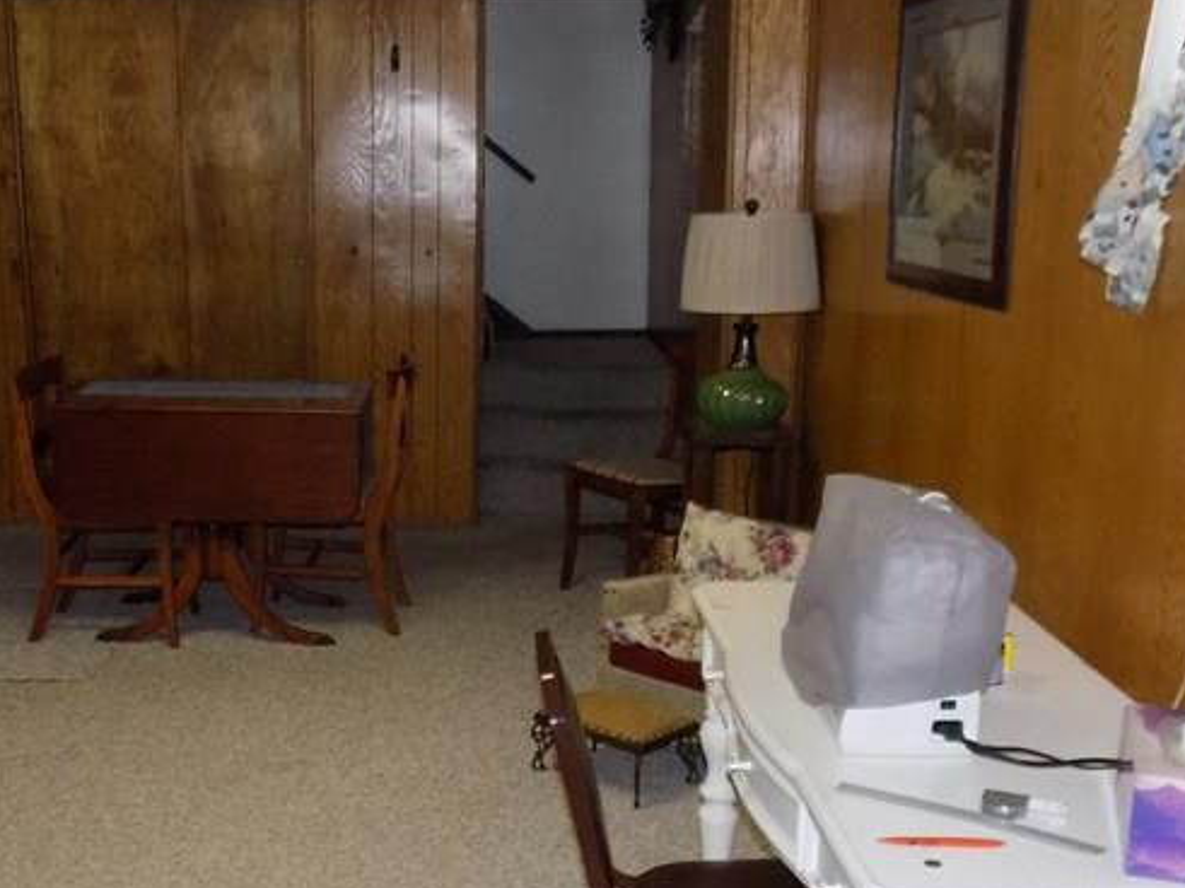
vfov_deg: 30.1
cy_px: 555
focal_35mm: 48
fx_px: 1643
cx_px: 442
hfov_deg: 39.4
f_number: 3.1
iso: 200
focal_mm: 4
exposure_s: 1/30
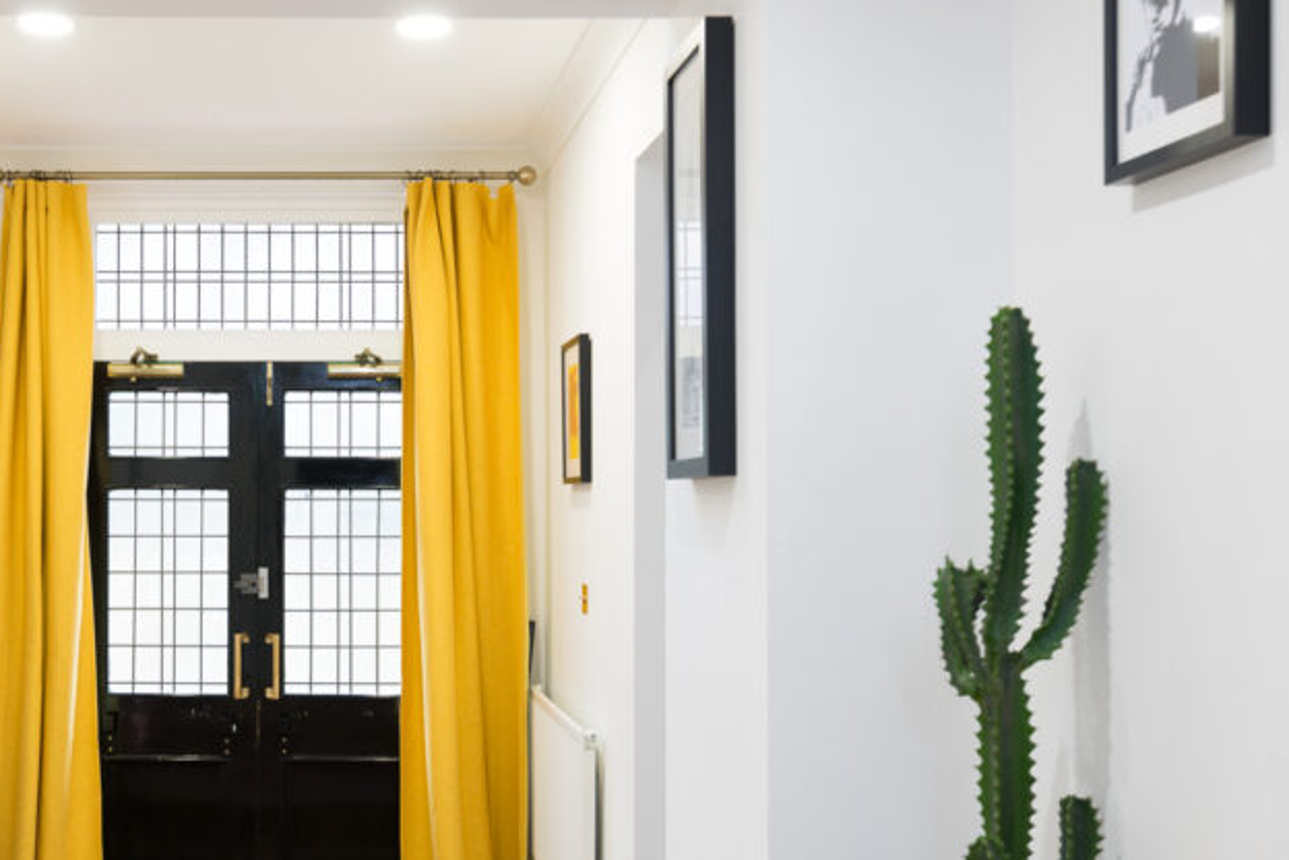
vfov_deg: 33.3
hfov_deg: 46.4
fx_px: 1432
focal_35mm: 40
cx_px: 293
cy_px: 515
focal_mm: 24
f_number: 4
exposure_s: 1/6
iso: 100
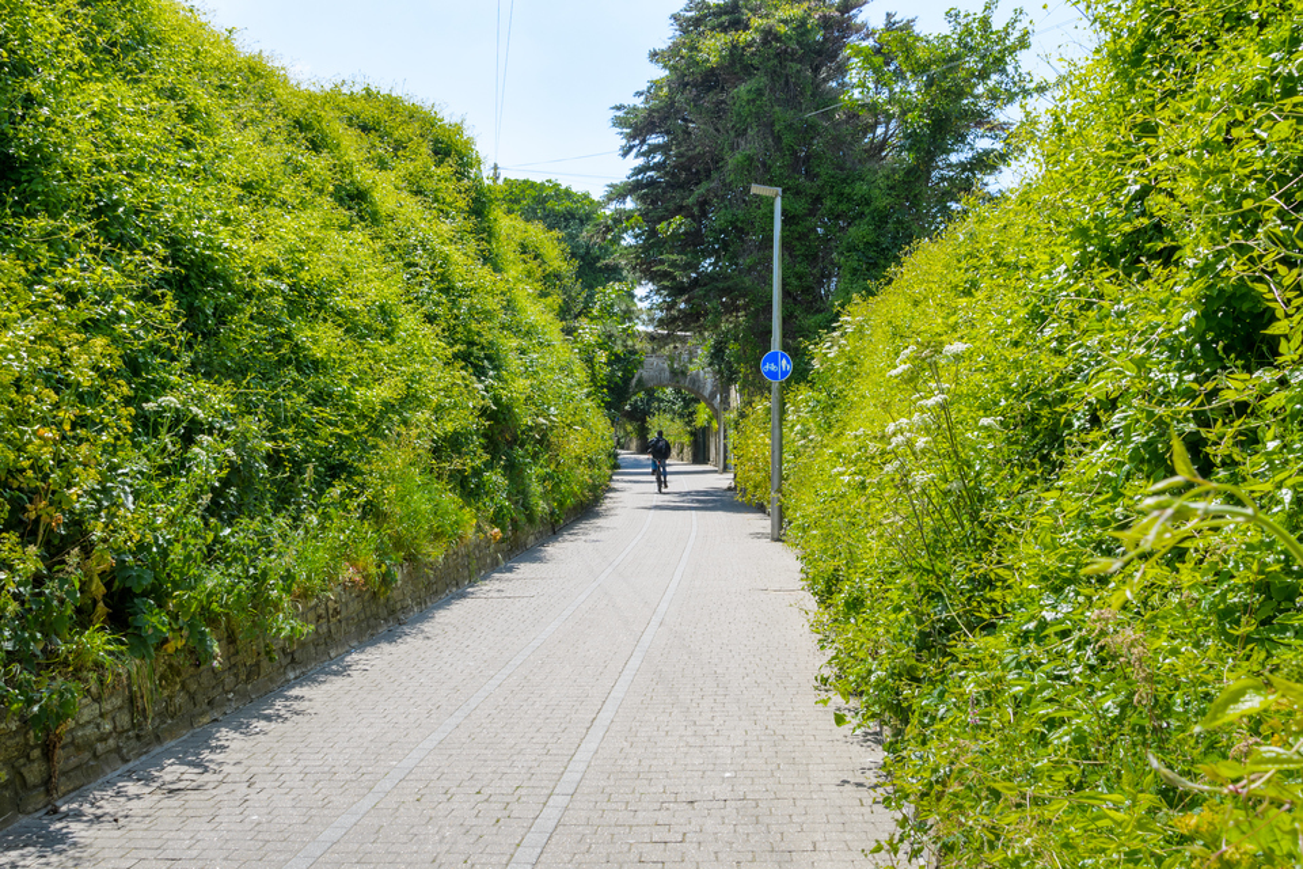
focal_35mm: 36
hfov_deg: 53.1
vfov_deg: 36.9
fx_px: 1303
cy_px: 434
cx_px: 652
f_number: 11
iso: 100
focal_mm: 24
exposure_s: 1/80
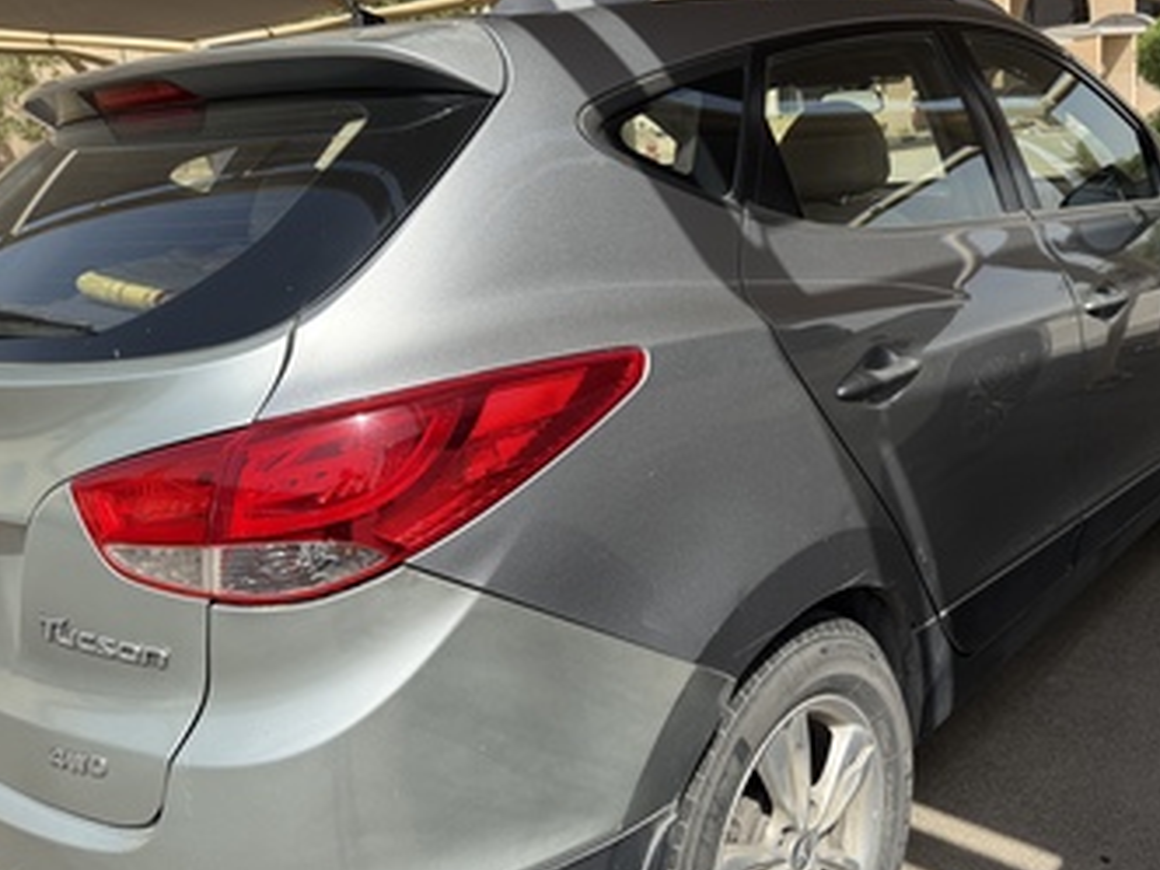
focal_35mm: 33
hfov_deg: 55.3
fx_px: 1106
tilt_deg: -13.3
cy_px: 393
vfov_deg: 42.9
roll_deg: +4.7
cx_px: 627
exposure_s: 1/3584
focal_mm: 6.76
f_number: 1.78
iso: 100
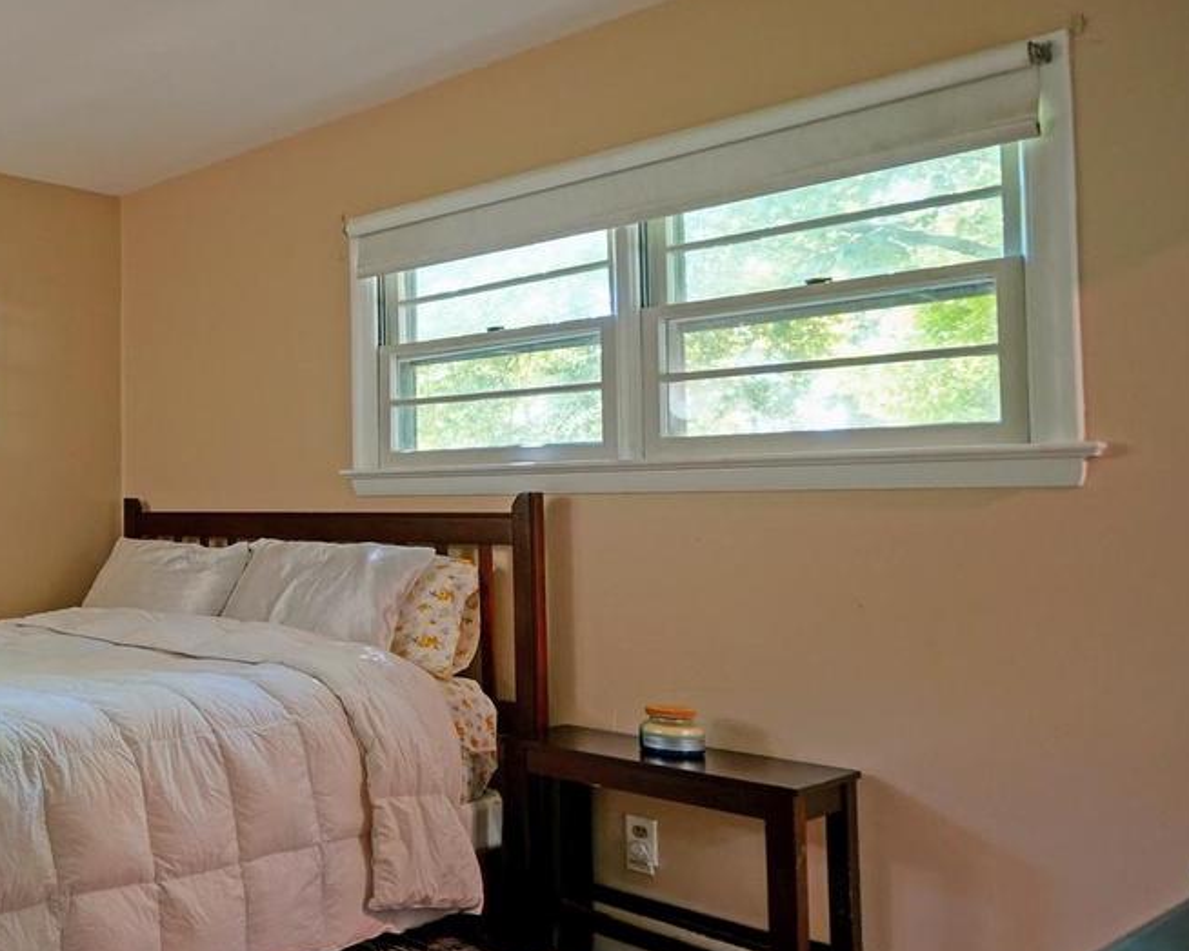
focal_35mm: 31
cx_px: -109
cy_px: 476
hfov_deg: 44.3
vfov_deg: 47.1
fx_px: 1091
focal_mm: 10
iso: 640
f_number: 2.8
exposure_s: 1/30
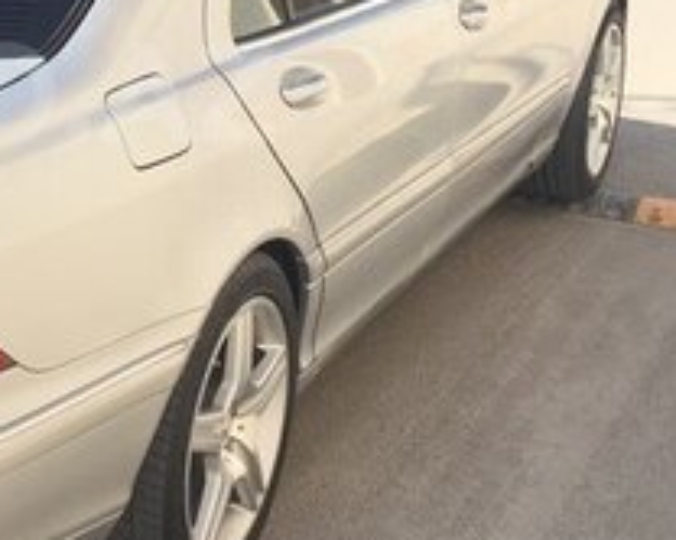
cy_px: 93
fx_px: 1799
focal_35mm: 90
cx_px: -58
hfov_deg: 20.3
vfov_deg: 16.9
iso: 32
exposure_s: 1/920
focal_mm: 4.15
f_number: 2.2
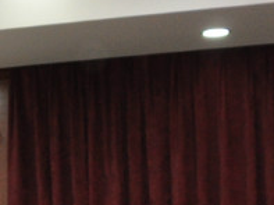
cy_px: 520
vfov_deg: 6.6
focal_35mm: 211
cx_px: -90
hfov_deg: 9.2
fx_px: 1667
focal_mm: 18
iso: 500
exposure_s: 1/60
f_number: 3.5
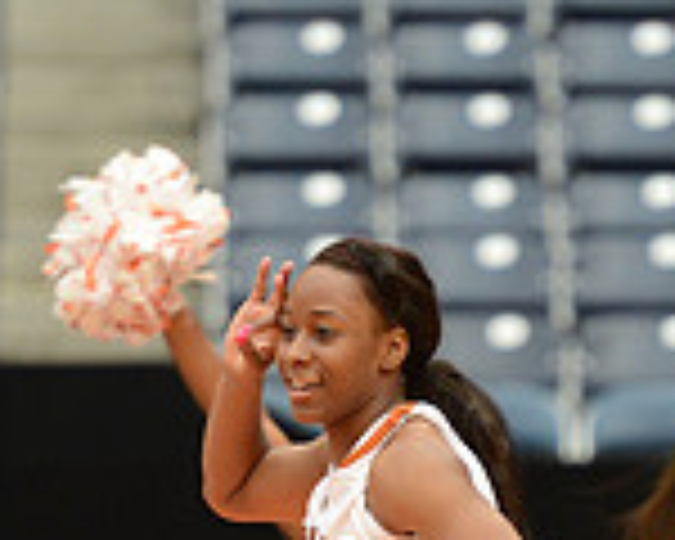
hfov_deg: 2.7
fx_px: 14484
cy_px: 785
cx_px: 392
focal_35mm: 725
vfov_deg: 2.1
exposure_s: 1/1250
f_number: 2.8
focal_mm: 200
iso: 1250
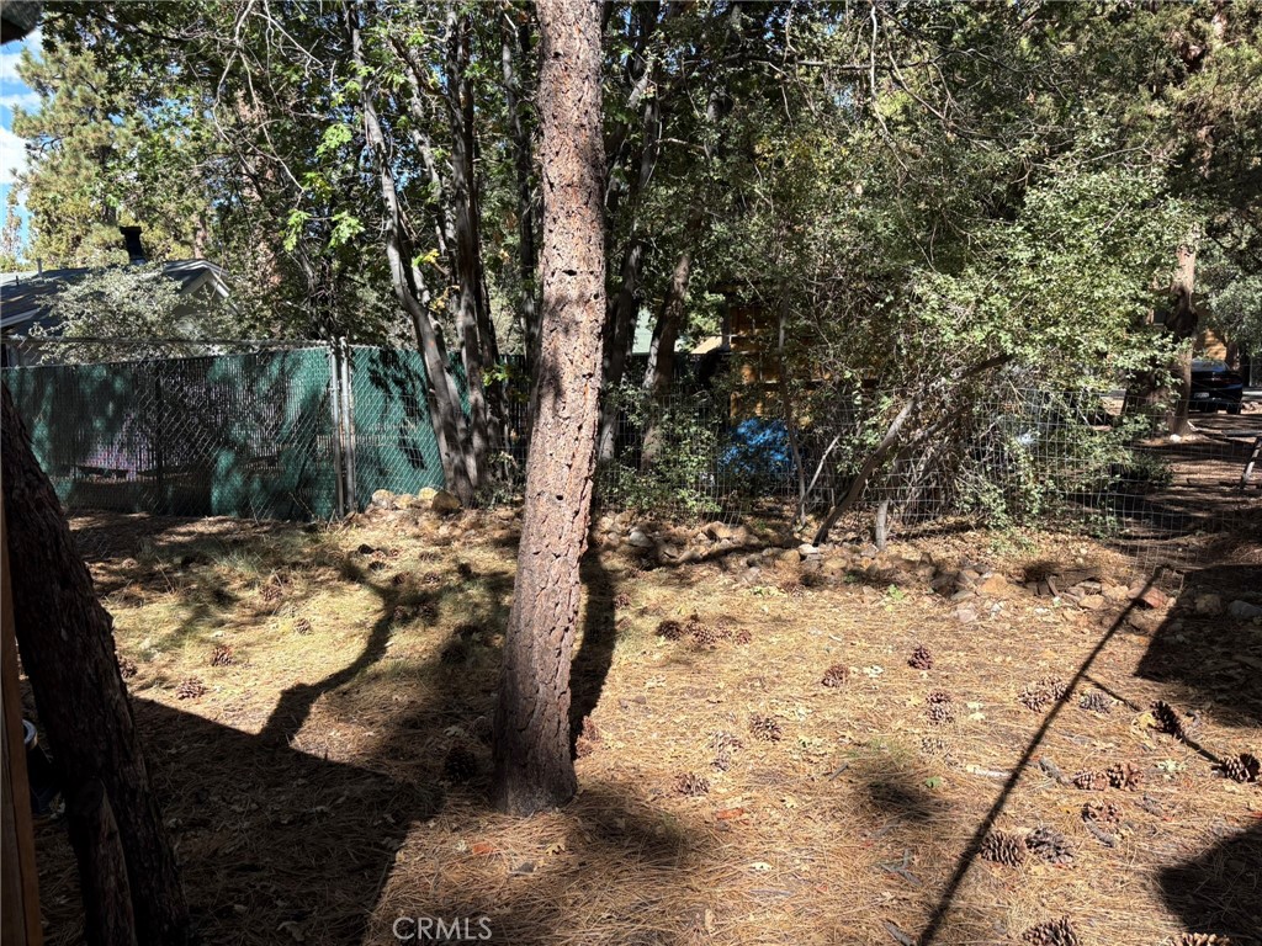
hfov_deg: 67.3
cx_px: 631
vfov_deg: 53.1
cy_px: 473
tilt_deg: -8.4
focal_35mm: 26
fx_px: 948
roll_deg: +0.1
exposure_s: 1/1048
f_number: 1.6
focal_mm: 5.96
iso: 50
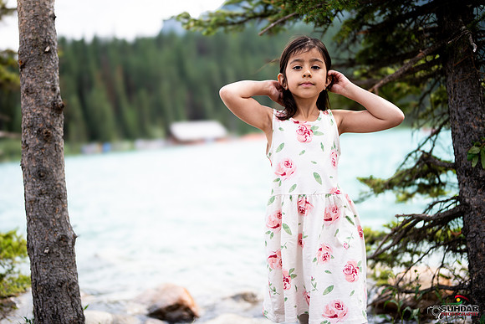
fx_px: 472
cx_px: 242
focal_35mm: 35
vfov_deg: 37.9
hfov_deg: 54.4
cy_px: 162
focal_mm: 35
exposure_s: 1/6400
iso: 200
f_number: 1.2
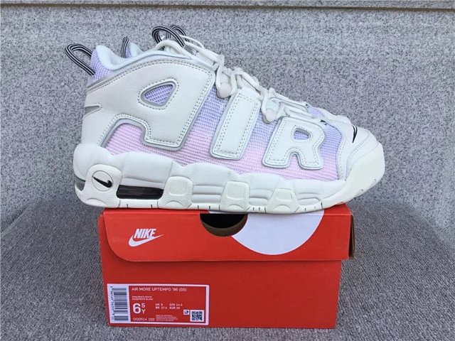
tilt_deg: -17.1
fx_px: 407
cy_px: 170
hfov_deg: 58.4
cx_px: 228
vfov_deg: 45.4
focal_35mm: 31
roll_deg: +0.2
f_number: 2.4
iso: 25
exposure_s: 1/468
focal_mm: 3.3
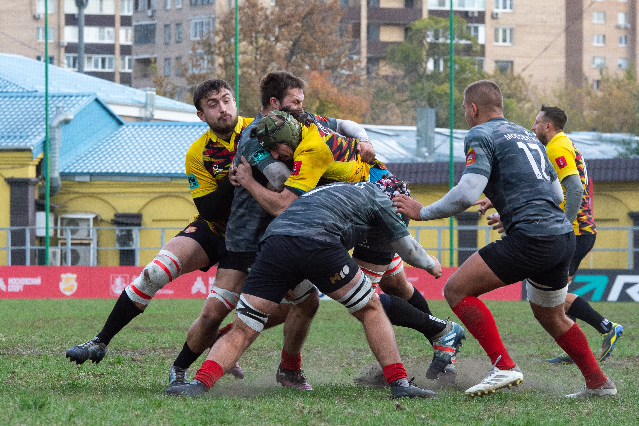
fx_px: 4459
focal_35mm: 251
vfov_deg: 5.5
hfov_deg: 8.2
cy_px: 213
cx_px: 282
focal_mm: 150
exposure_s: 1/1000
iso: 1600
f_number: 8
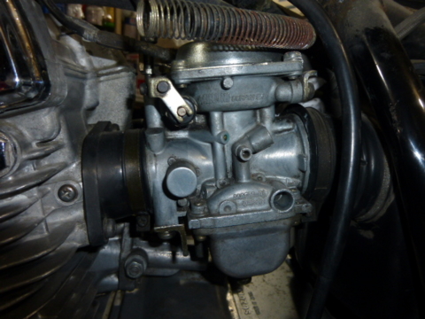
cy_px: 160
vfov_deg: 53.1
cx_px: 212
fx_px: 319
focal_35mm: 26
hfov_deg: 67.3
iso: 160
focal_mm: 4.5
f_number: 3.1
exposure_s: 1/10
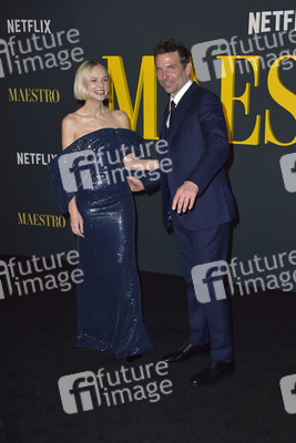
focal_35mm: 38
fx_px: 468
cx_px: 148
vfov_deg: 50.7
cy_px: 222
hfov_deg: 35.1
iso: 320
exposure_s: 1/250
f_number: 6.3
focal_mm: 38
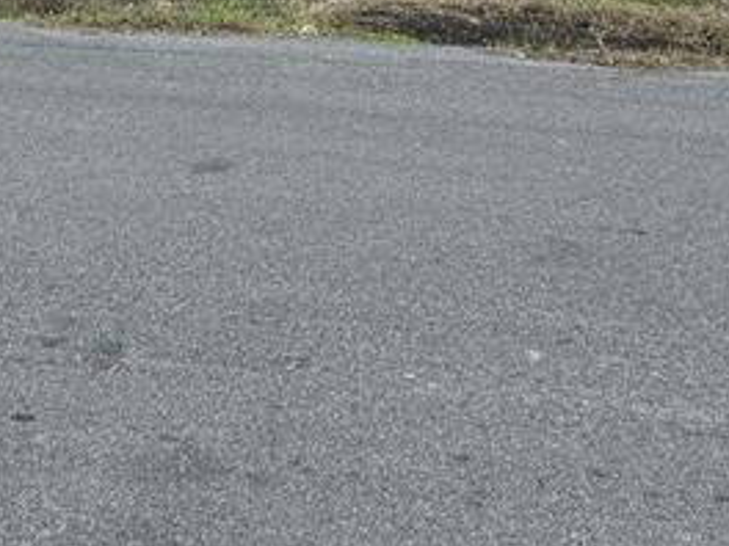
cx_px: 88
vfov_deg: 15.0
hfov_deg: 20.7
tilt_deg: -7.4
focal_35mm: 93
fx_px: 1959
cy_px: -199
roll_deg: -0.6
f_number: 1.78
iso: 100
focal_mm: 6.76
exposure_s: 1/393
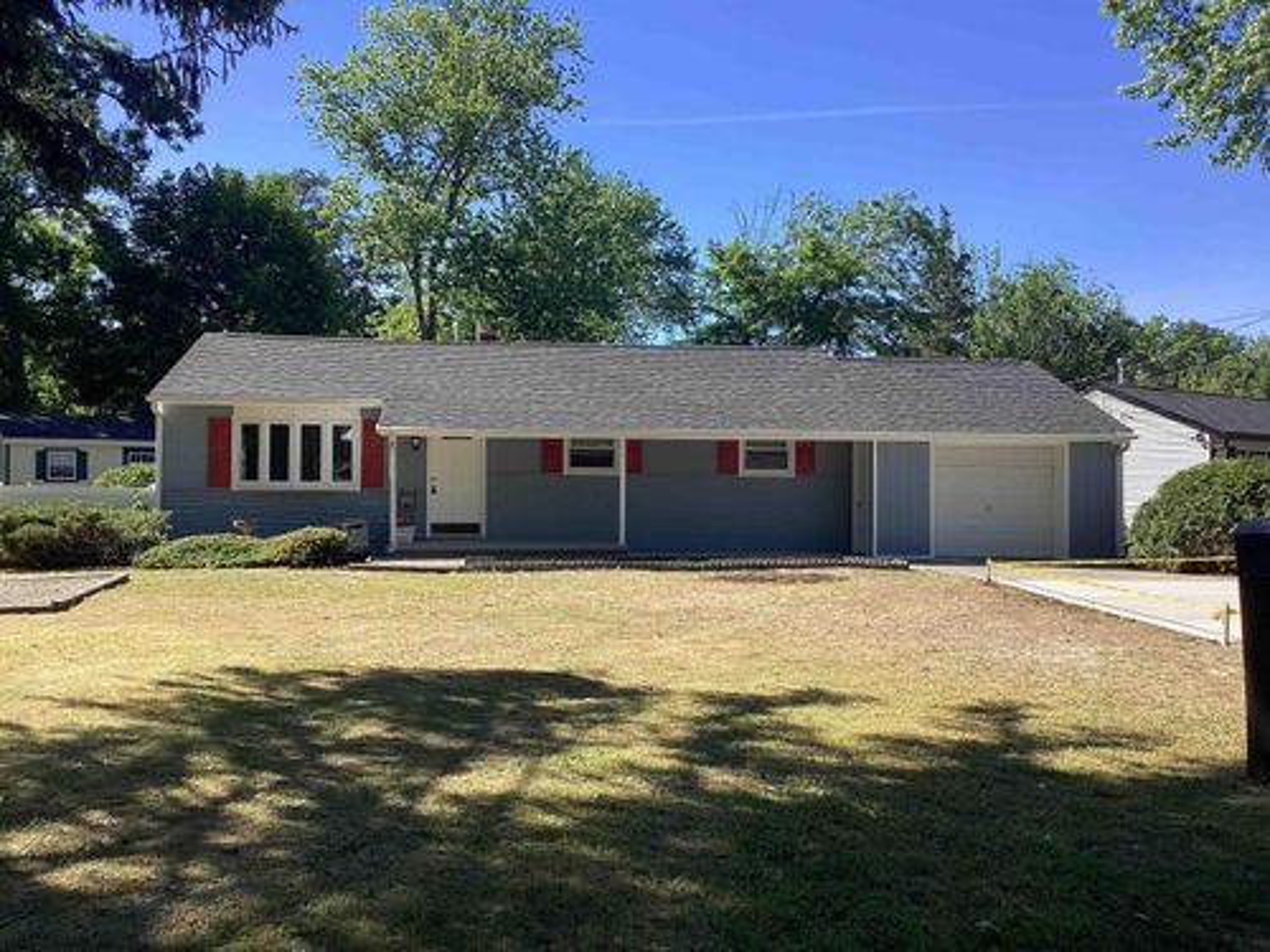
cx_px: 635
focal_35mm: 31
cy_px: 476
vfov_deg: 45.4
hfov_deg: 58.4
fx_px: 1137
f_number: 2.4
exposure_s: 1/582
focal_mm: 3.3
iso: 25
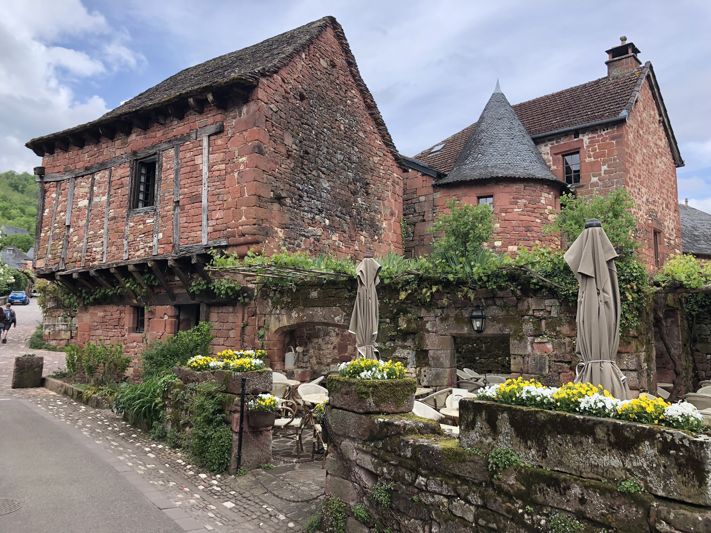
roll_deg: -0.5
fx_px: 575
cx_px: 356
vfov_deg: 49.7
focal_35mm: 28
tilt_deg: +8.8
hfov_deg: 63.4
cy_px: 266
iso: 20
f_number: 1.8
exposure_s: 1/615
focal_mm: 4
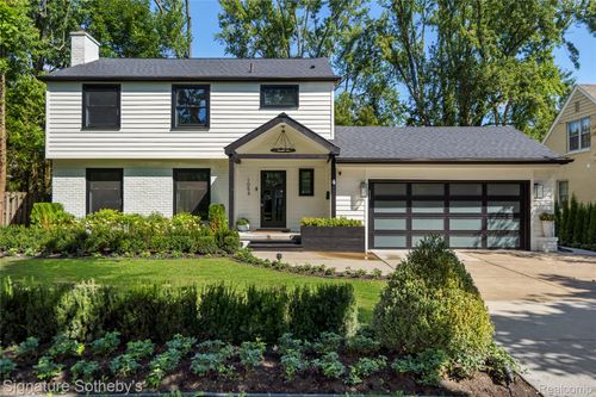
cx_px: 298
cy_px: 198
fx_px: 447
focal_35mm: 27
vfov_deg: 47.9
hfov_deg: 67.4
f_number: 4
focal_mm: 27
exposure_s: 1/800
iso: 100
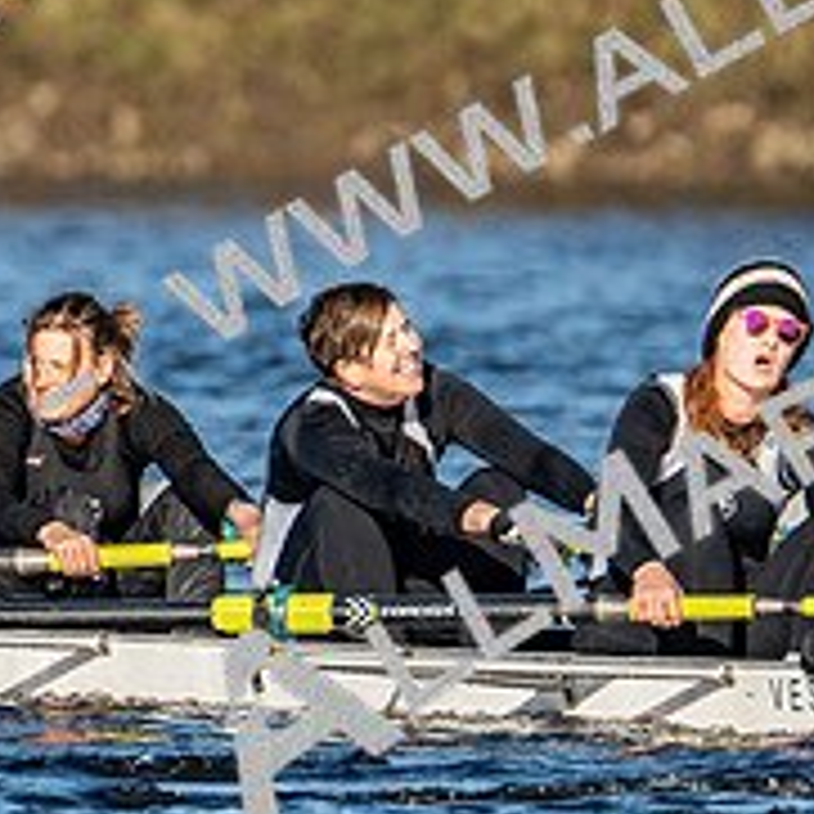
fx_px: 43418
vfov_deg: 1.1
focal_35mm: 1632
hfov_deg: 1.1
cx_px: -162
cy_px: 416
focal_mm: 600
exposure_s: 1/2000
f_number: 6.3
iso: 500
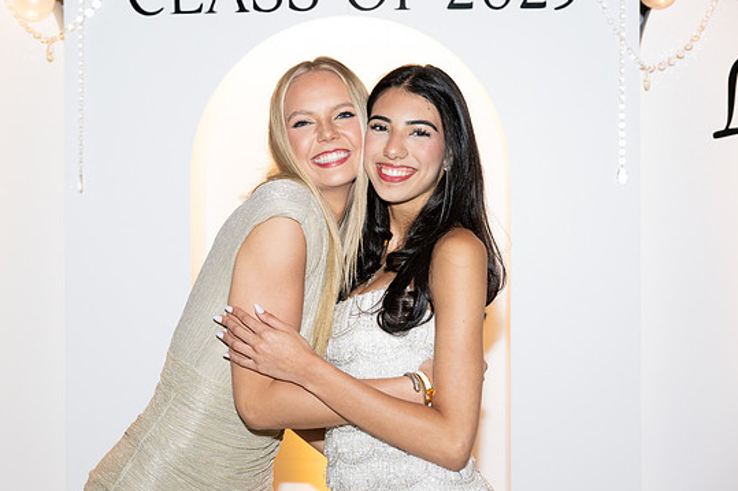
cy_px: 259
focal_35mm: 70
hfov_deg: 28.8
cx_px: 356
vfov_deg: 19.4
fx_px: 1434
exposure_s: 1/80
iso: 1000
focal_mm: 65
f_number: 5.6
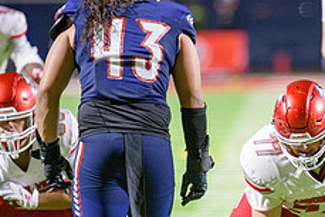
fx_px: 6856
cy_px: 150
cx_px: 278
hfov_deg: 2.7
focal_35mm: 759
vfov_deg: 1.8
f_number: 2.8
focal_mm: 300
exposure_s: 1/250
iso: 2000
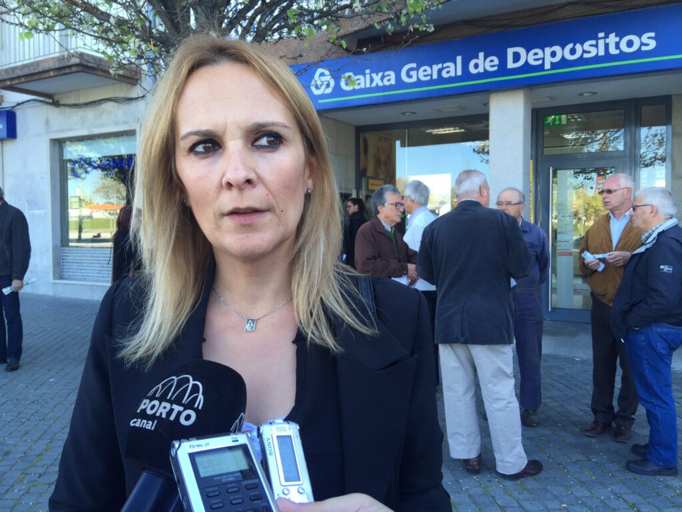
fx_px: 571
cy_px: 256
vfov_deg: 48.2
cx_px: 341
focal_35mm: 29
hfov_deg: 61.7
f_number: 2.2
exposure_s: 1/100
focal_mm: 4.15
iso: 32
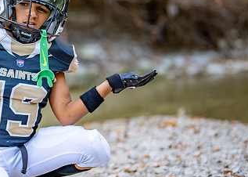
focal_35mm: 98
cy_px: 75
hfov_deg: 20.0
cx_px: 24
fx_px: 690
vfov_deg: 14.6
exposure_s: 1/250
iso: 320
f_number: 1.2
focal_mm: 50
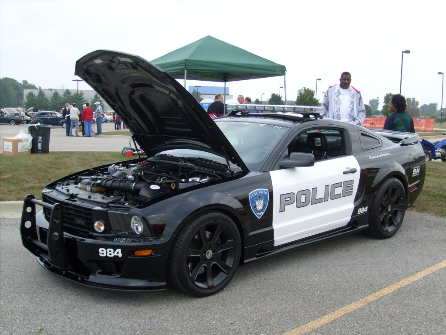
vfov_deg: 33.6
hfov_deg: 43.9
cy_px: 168
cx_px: 223
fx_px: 554
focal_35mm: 43
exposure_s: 1/350
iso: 80
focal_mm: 7.2
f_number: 3
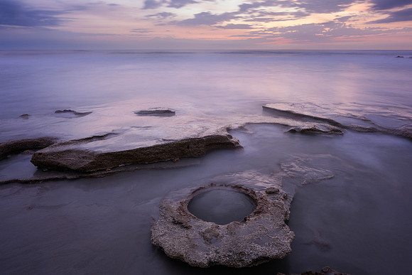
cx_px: 206
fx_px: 246
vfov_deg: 58.4
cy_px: 138
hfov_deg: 79.9
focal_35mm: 22
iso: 1250
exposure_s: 30
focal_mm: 21.5
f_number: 13
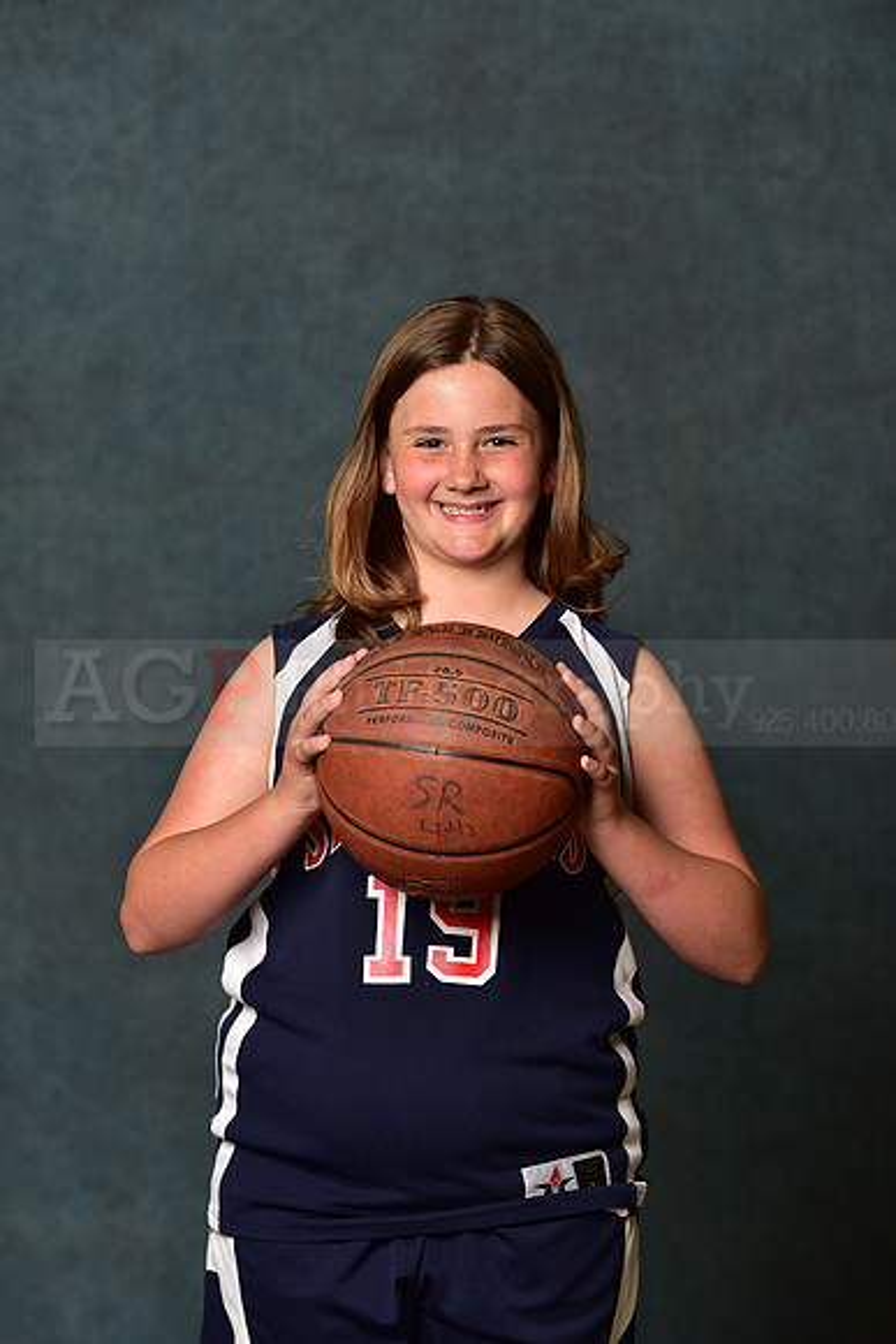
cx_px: 448
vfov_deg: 15.2
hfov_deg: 10.2
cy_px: 672
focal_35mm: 135
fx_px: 5037
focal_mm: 135
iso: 200
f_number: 4.5
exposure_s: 1/200
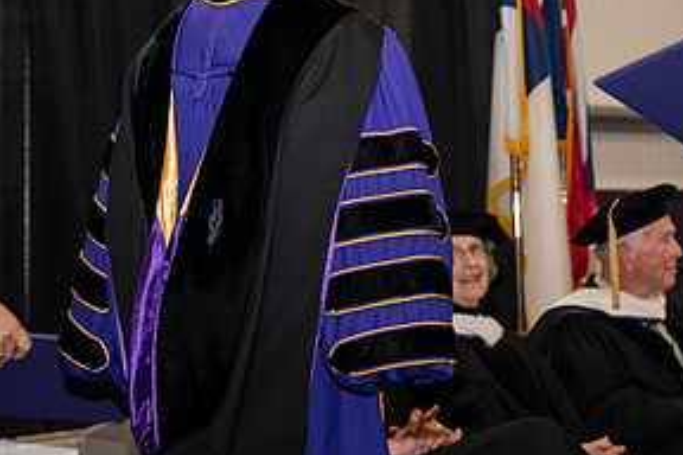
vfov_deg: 8.5
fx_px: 3054
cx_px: 685
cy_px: 146
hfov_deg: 12.6
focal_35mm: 161
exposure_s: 1/200
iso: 1600
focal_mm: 80
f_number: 5.6
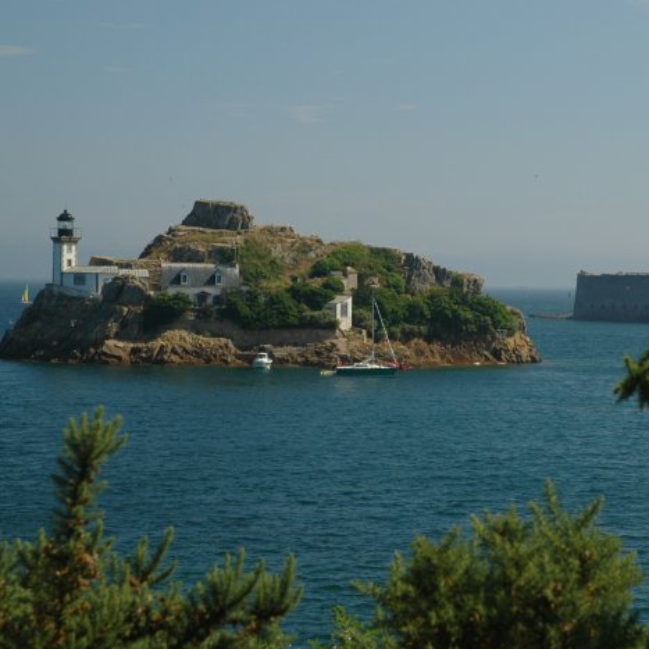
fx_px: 2312
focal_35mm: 109
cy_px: 322
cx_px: 445
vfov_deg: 16.0
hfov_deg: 15.9
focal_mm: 50
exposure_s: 1/160
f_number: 7.1
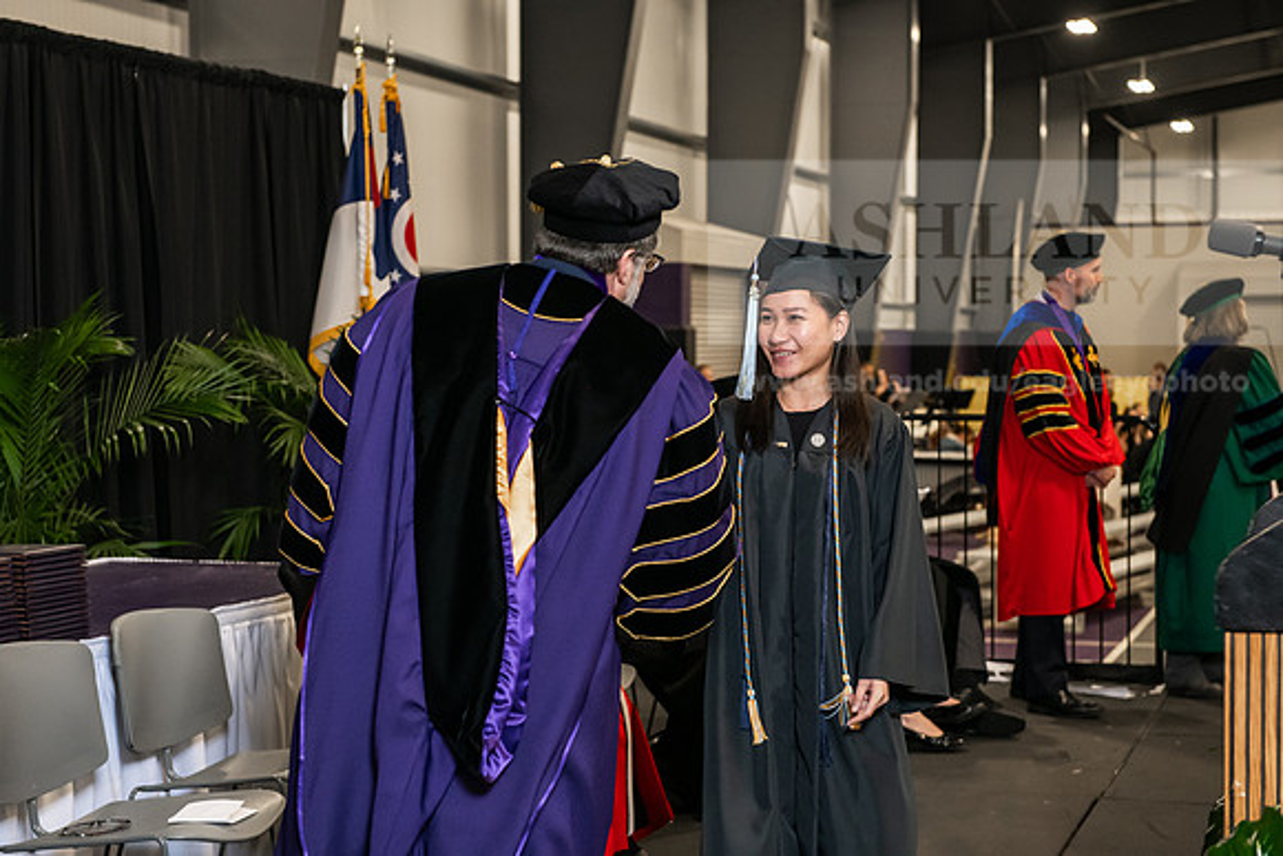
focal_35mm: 70
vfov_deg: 19.5
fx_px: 2495
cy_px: 428
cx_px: 642
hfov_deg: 28.8
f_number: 5
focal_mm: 70
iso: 2500
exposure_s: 1/200
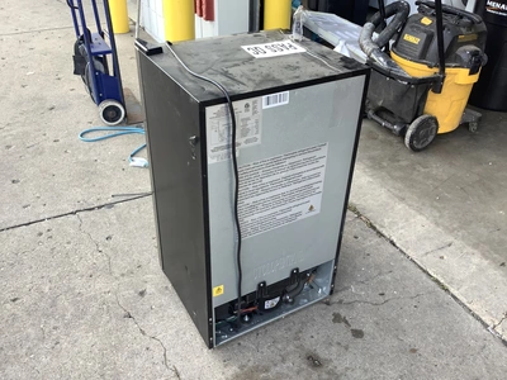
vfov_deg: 45.4
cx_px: 254
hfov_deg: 58.4
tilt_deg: -31.4
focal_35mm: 31
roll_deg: -3.1
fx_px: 454
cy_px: 190
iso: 32
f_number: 2.4
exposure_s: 1/120
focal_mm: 3.3
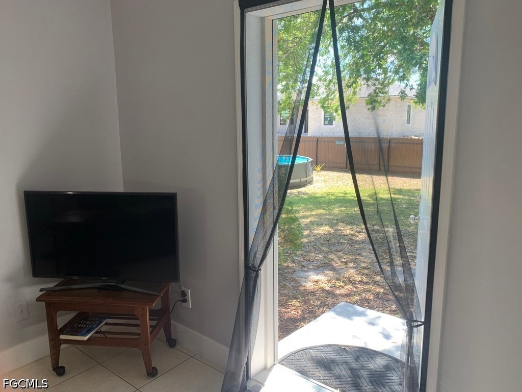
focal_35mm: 26
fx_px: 392
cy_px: 196
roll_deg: -0.1
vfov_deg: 53.1
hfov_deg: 67.3
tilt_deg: -11.0
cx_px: 261
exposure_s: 1/122
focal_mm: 4.25
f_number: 1.8
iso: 25
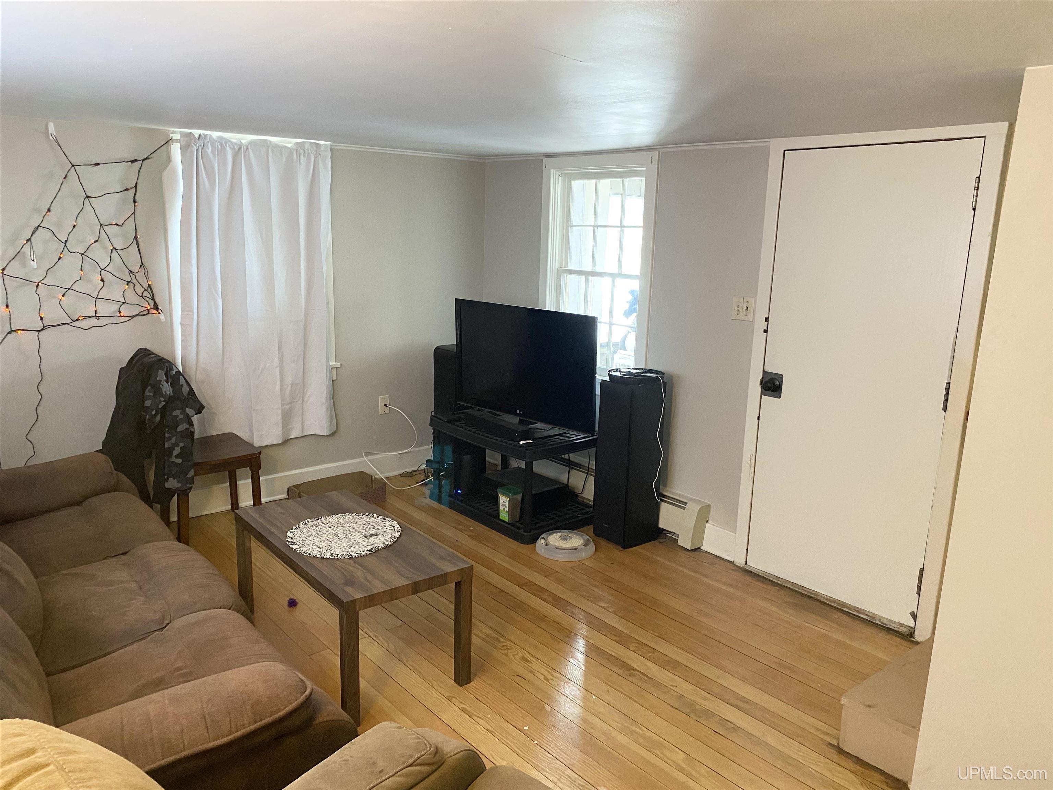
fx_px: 791
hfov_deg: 67.3
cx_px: 526
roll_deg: -2.5
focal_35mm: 26
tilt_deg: -10.9
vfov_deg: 53.1
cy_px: 395
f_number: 1.8
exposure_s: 1/60
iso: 400
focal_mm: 4.25
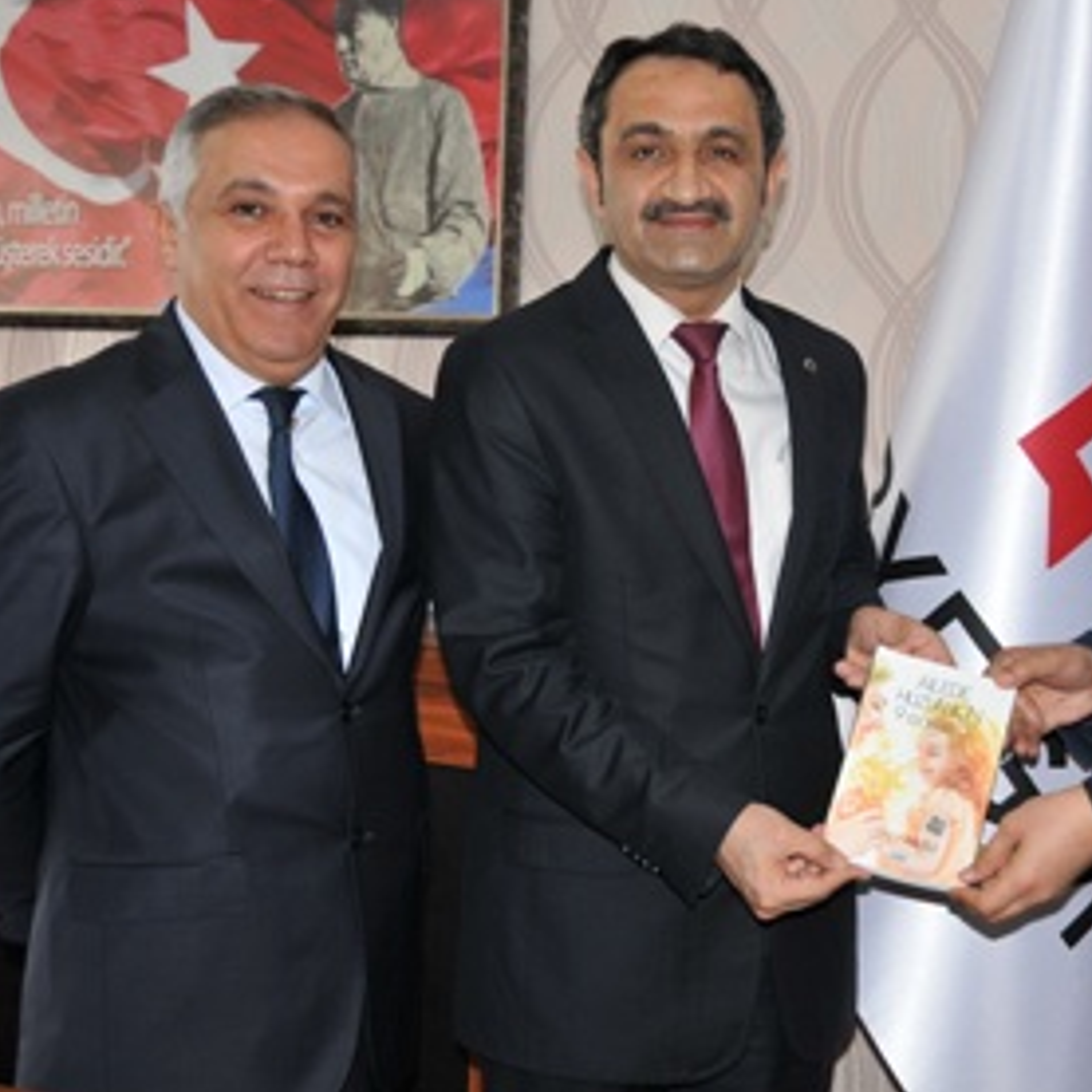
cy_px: 509
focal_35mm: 56
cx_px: 777
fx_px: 1988
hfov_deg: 30.4
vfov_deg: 30.7
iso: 200
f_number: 4
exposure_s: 1/60
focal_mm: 27
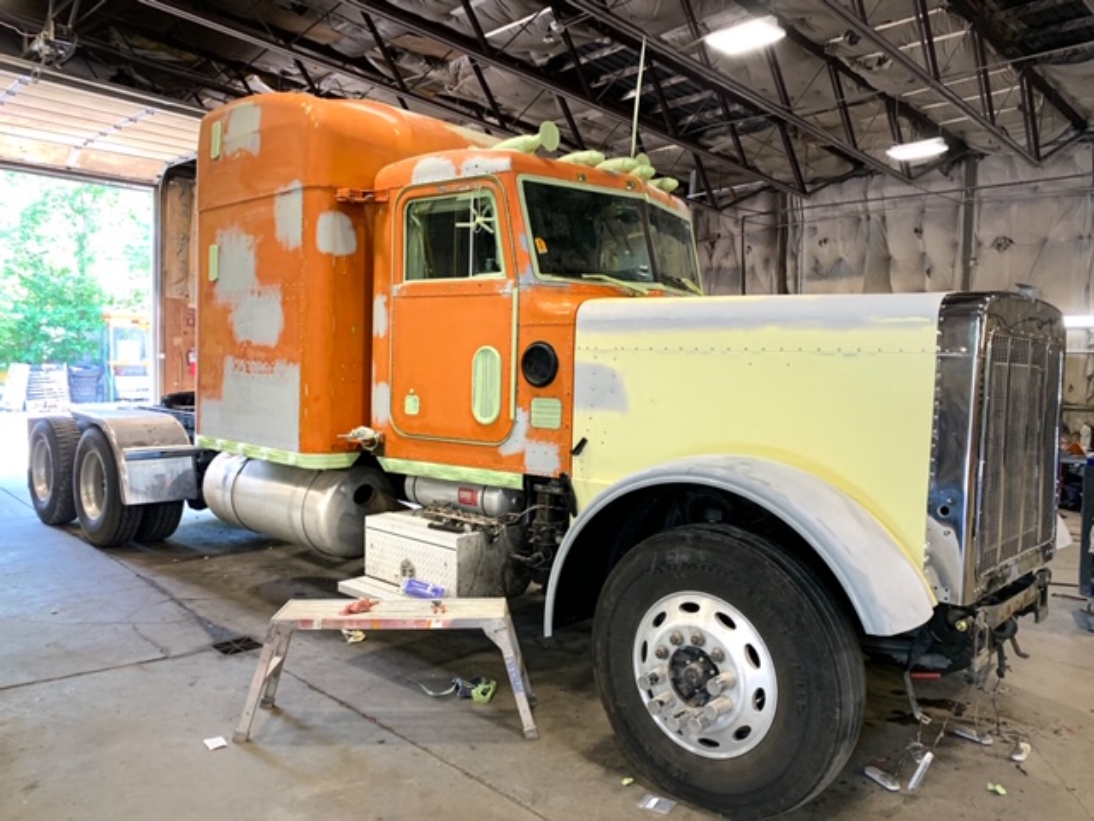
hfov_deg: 67.3
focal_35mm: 26
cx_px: 547
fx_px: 822
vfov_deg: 53.1
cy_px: 410
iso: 160
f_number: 1.8
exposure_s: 1/60
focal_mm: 4.25
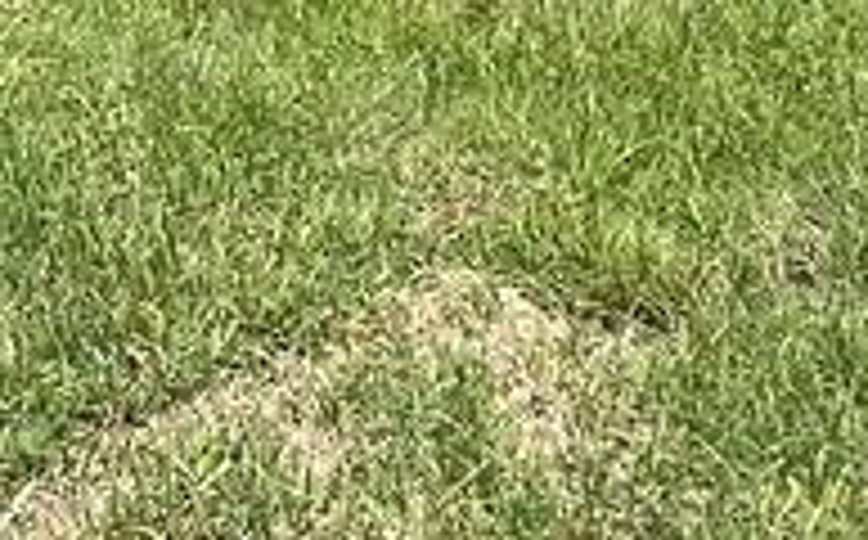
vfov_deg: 5.6
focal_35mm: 206
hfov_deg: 9.1
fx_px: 4866
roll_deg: -1.1
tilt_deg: -6.0
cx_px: -1259
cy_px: -1530
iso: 32
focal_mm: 4.25
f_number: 1.8
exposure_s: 1/1808
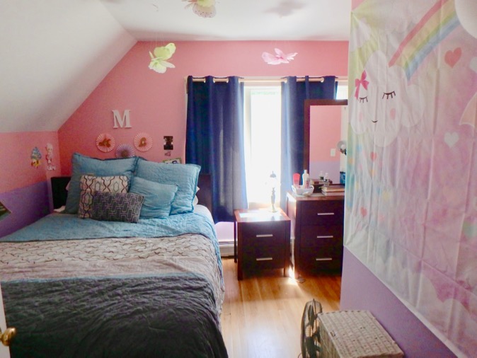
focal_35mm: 21
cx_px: 238
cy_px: 179
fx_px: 289
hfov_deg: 79.0
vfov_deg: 63.5
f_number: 3.5
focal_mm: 3.7
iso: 200
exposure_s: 1/50
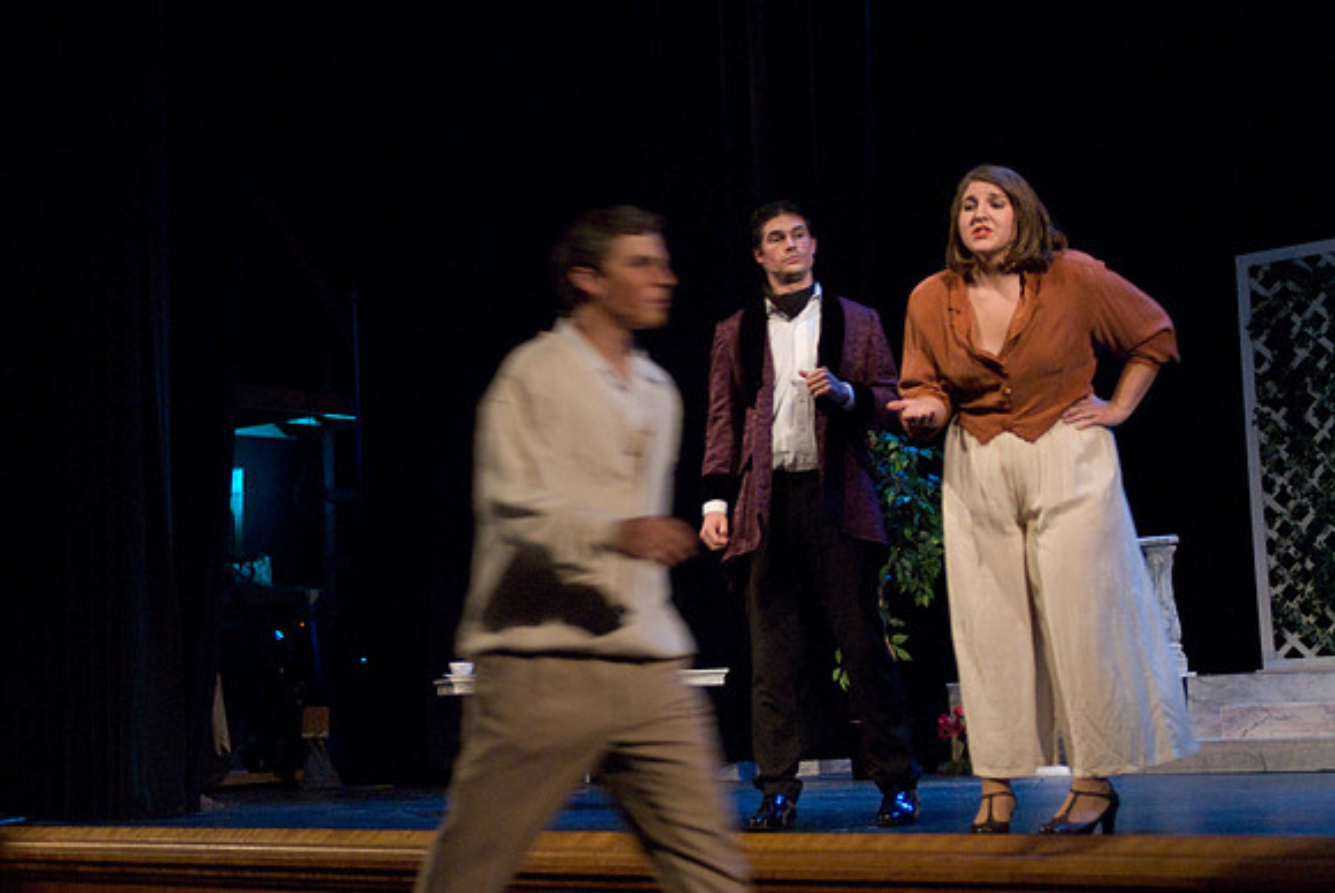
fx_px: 2227
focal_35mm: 60
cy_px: 446
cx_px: 668
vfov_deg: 22.7
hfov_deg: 33.4
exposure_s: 1/40
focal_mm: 40
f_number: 2.8
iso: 1600
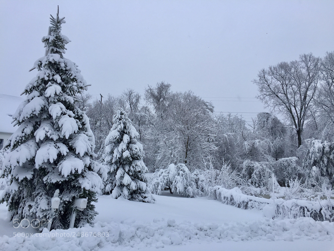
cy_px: 126
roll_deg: +1.5
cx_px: 167
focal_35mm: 29
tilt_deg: +10.4
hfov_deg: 61.7
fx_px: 280
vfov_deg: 48.2
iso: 32
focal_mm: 4.15
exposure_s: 1/618
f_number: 2.2
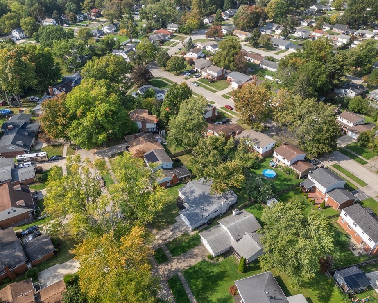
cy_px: 156
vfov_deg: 54.9
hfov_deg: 66.0
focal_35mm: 26
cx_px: 183
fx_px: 291
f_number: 1.7
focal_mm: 6.72
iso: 130
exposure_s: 1/1250
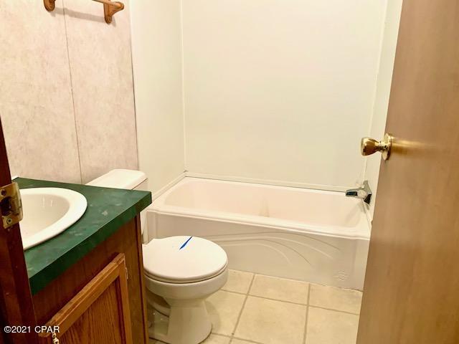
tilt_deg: -15.9
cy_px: 172
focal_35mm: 26
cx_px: 230
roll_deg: -0.8
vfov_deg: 53.1
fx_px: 345
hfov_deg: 67.3
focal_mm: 4.25
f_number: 1.8
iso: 250
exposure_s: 1/60
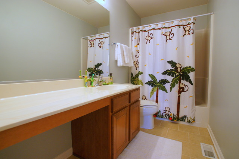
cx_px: 120
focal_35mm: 16
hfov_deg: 95.0
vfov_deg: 72.0
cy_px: 80
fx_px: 109
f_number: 4.5
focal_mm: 11
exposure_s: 1/30
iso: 200
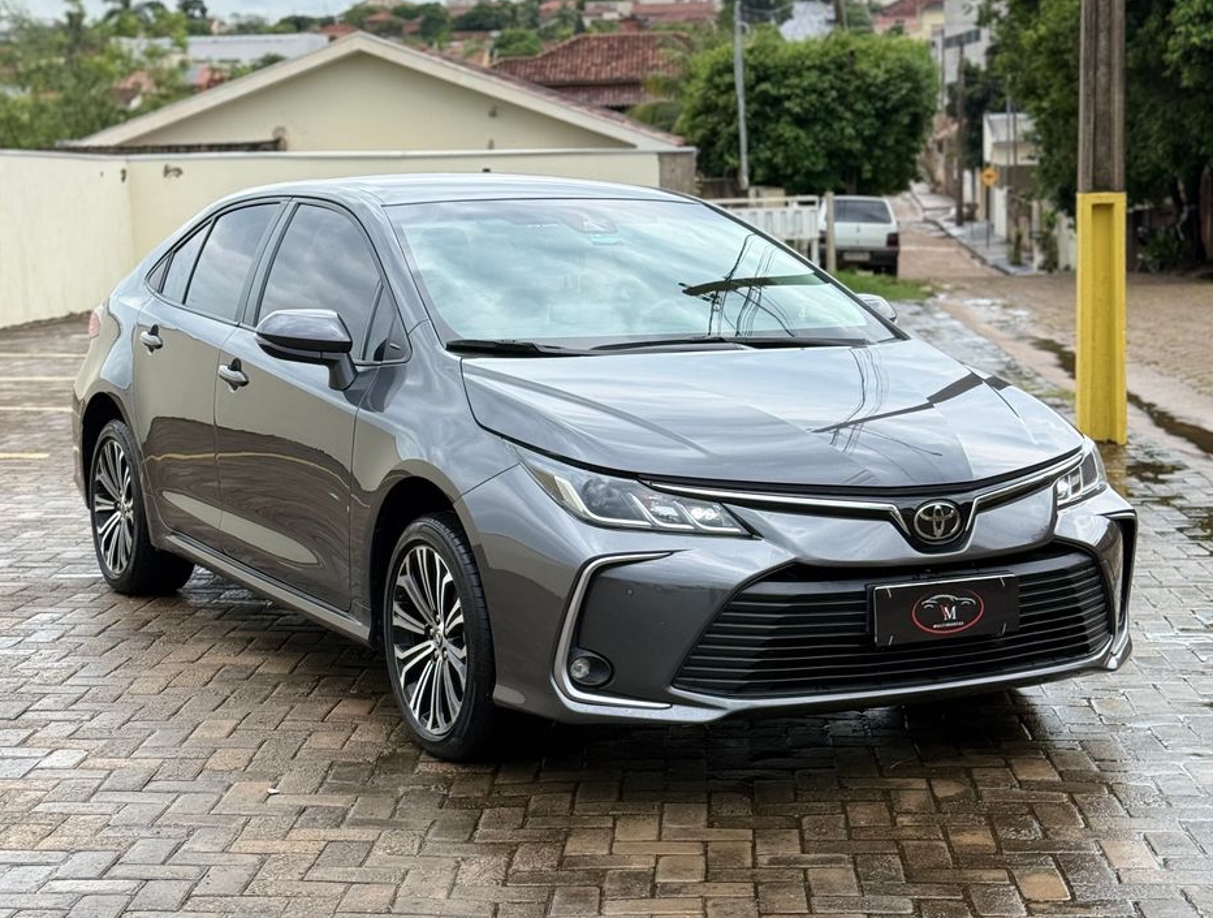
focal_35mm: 49
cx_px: 603
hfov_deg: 38.8
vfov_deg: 29.8
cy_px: 454
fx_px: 1722
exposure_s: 1/1055
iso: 100
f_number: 1.78
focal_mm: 6.76
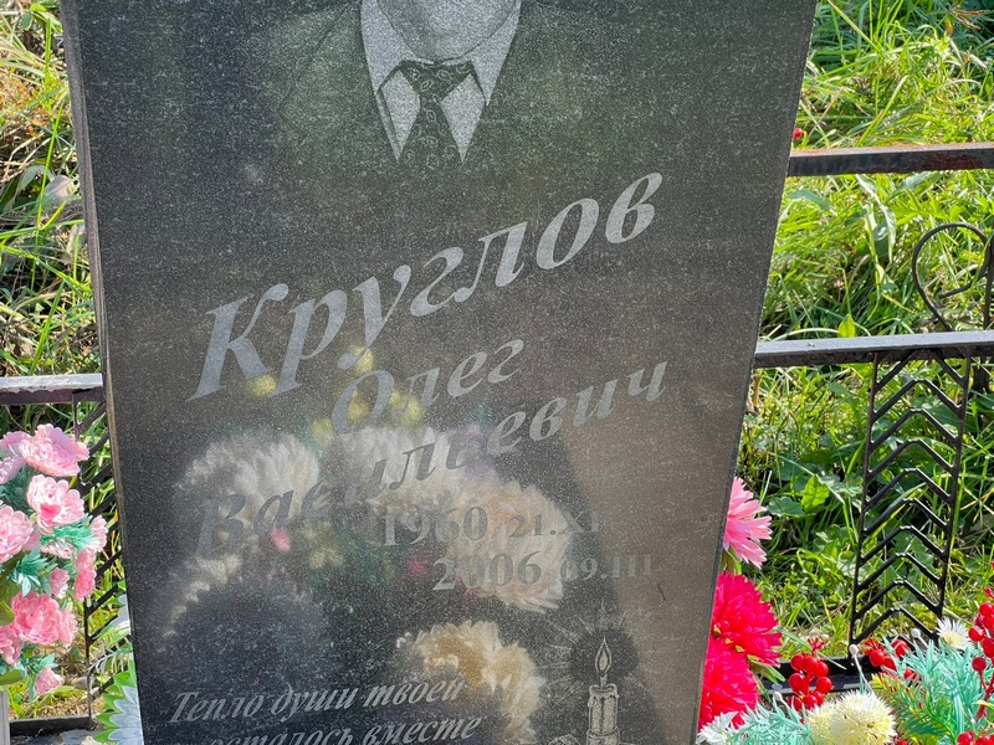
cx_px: 497
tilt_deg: -28.8
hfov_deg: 25.3
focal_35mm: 77
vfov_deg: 19.1
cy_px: 372
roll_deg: -0.9
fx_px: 2211
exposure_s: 1/106
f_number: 2.8
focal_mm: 9
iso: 32
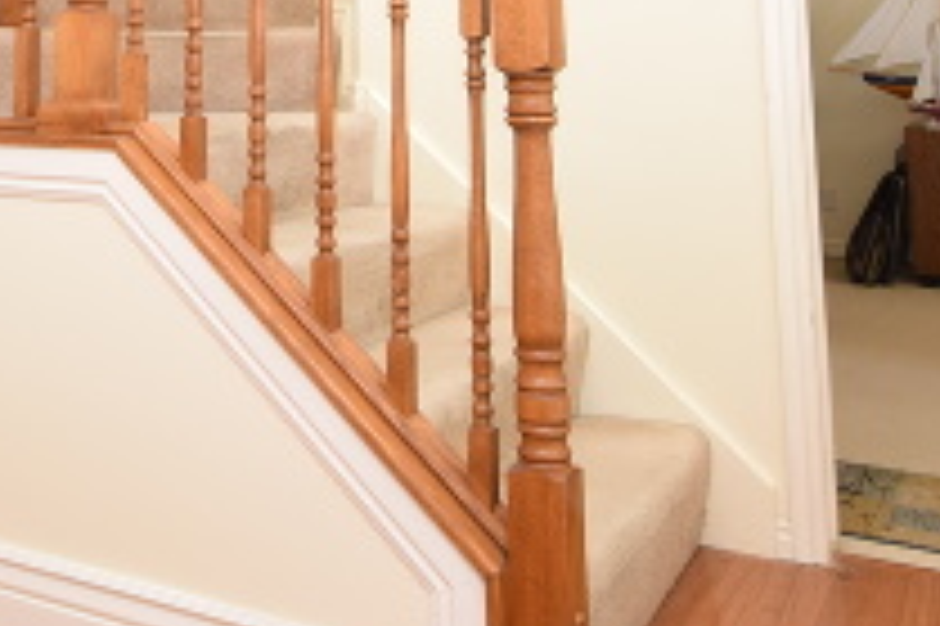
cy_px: -146
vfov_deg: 25.8
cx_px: 247
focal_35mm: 46
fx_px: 1200
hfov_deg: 41.6
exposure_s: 1/125
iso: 800
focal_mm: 10
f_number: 5.6
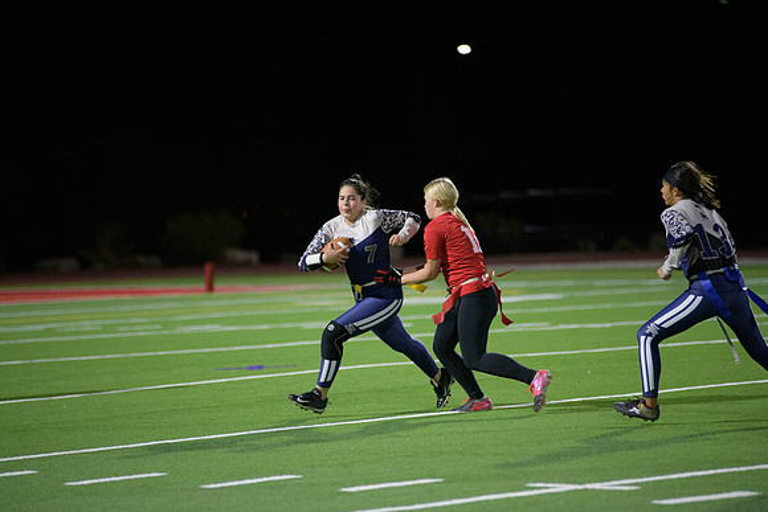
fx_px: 4267
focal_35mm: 200
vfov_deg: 6.9
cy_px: 256
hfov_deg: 10.3
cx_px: 384
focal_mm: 200
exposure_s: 1/640
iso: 3600
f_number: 2.8
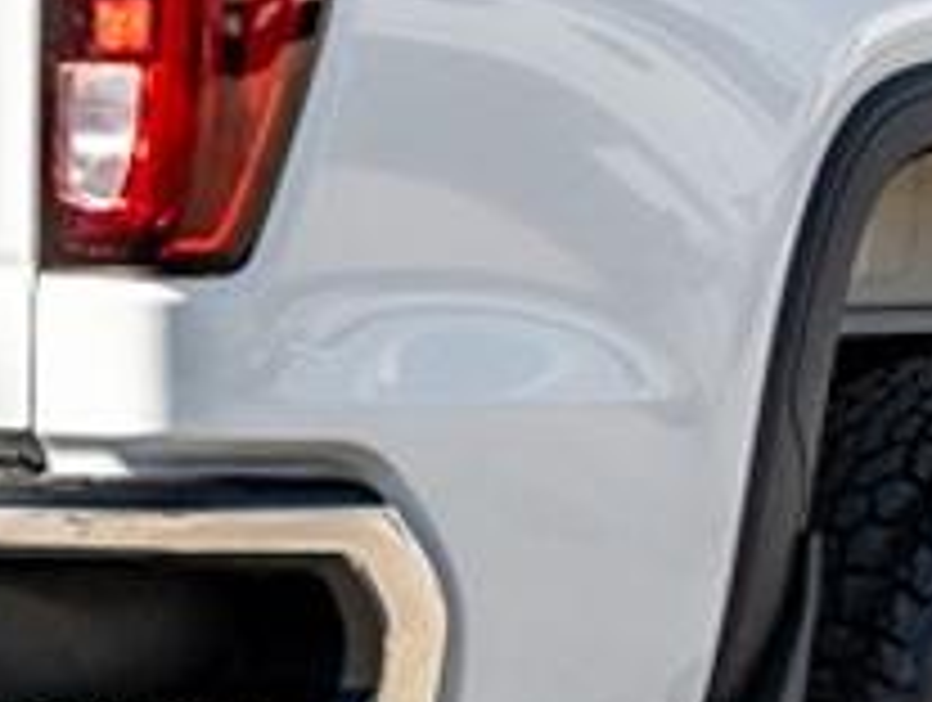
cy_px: -604
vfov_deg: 3.7
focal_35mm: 402
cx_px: 1078
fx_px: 10842
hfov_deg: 4.9
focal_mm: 46
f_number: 5.6
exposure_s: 1/160
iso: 100
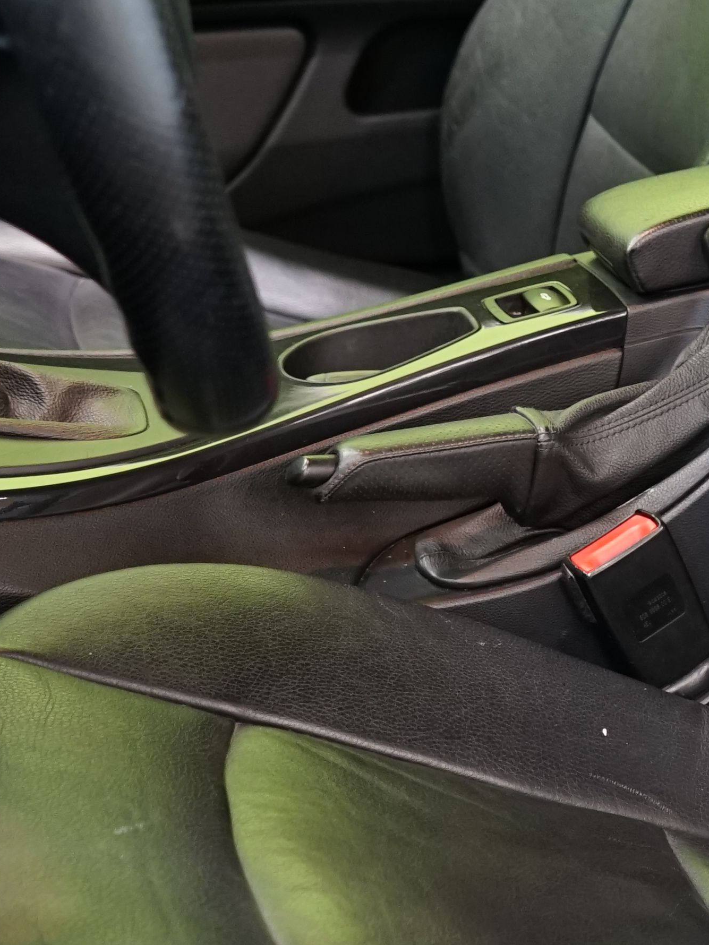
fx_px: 2567
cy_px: 287
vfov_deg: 20.8
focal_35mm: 94
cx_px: 719
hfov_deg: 15.4
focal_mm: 29
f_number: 4
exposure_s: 1/20
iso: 1250
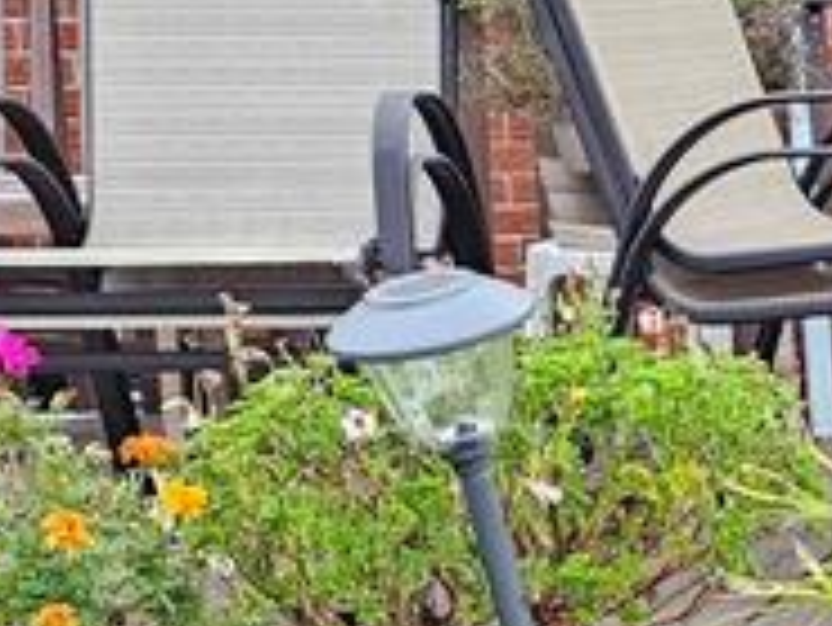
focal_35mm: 127
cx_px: 1304
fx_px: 3054
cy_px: 910
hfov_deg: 14.3
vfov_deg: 11.3
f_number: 1.7
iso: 160
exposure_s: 1/120
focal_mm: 6.3
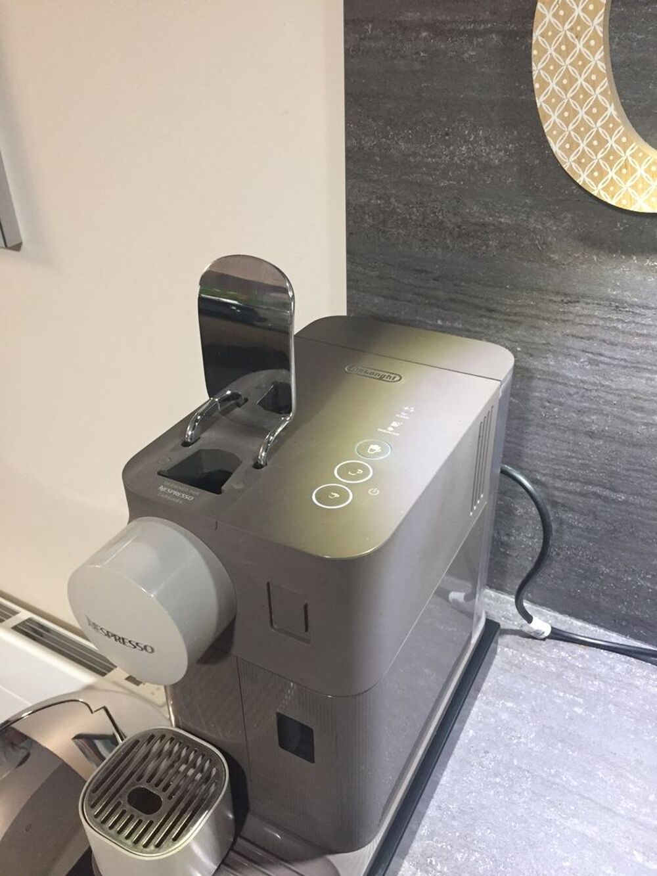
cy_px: 438
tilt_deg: -32.2
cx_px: 328
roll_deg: +2.8
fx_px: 734
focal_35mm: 29
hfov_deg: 48.2
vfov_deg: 61.7
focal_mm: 4.15
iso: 250
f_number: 2.2
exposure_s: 1/20
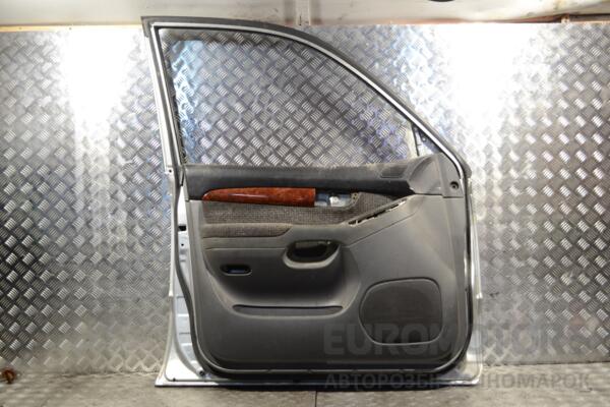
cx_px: 305
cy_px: 204
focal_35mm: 42
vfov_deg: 31.9
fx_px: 712
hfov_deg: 46.4
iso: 180
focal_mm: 28
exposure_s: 1/30
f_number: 4.5
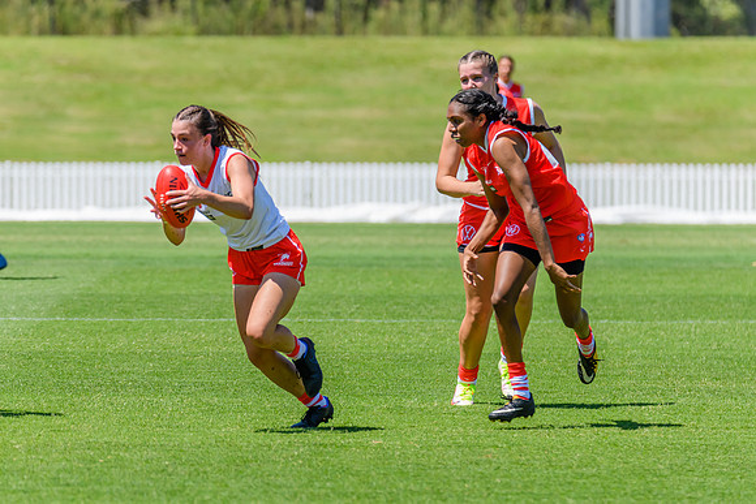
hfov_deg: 4.9
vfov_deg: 3.3
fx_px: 8774
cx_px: 350
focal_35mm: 418
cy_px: 283
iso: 800
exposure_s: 1/2000
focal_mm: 360
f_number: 8
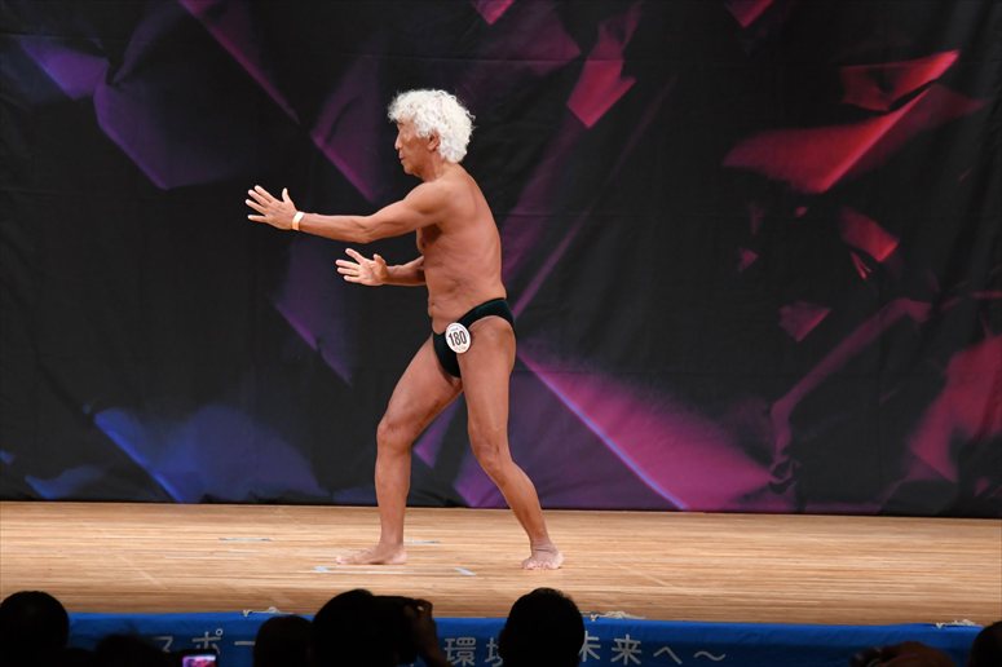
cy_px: 334
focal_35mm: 255
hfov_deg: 8.1
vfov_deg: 5.4
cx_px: 501
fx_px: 7094
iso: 3200
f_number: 5.6
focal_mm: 170
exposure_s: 1/400
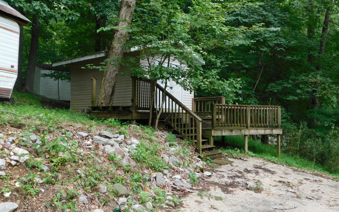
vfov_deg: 39.4
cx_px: 169
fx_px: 296
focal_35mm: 32
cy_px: 100
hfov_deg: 59.7
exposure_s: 1/80
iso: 125
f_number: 3.2
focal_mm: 5.3
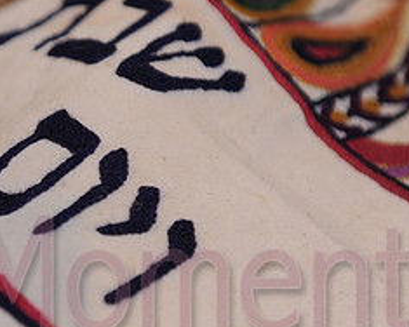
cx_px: -54
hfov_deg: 11.7
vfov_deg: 9.5
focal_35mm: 162
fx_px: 1961
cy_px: 165
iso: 500
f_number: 3.5
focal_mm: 70
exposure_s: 1/100
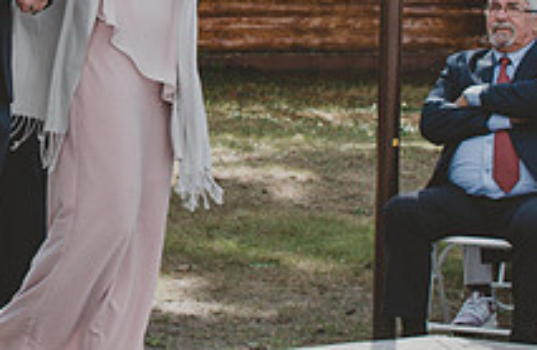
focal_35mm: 176
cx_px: -38
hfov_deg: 11.6
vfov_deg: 7.6
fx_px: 2608
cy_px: -13
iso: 280
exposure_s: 1/250
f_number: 8
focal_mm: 40
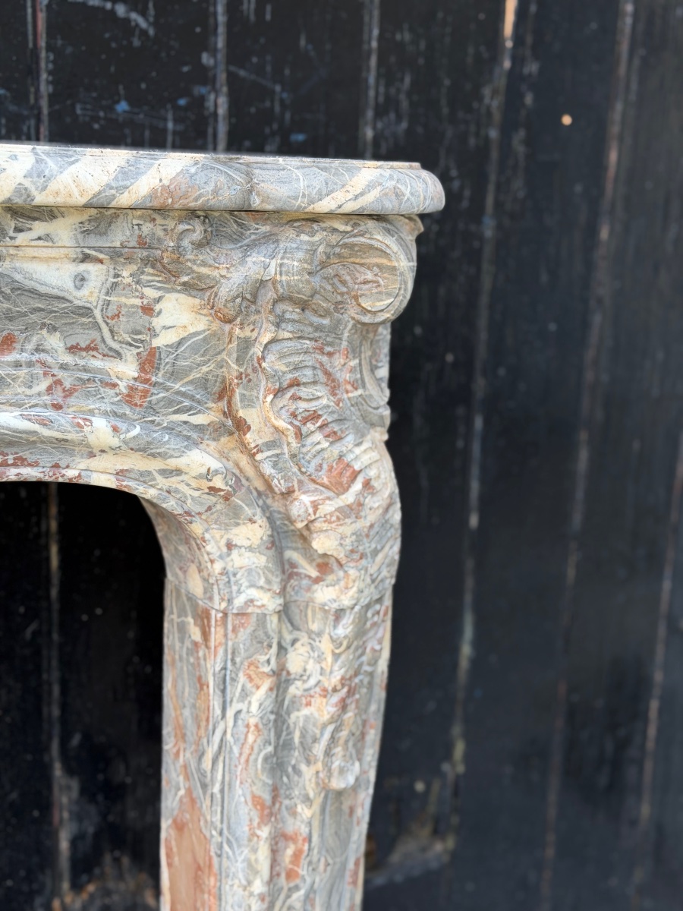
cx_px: 342
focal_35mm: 48
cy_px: 456
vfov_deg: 39.7
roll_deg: -4.4
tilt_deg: -14.5
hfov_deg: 30.3
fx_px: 1263
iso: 50
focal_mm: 6.76
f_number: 1.78
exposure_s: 1/121
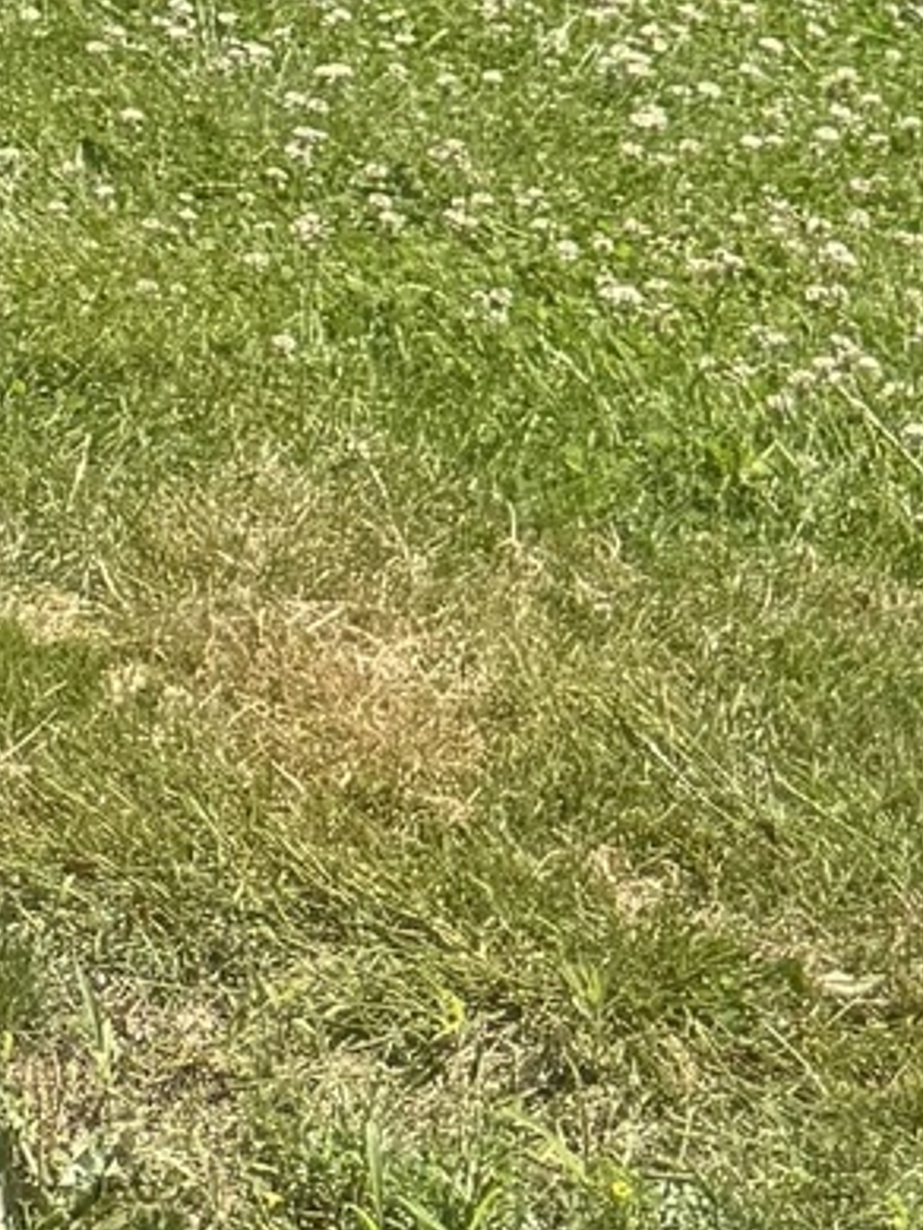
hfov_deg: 9.3
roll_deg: -1.6
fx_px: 5046
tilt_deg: -7.3
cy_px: -740
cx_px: -1362
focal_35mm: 142
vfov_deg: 13.0
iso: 80
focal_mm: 6.76
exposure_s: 1/2833
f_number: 1.78
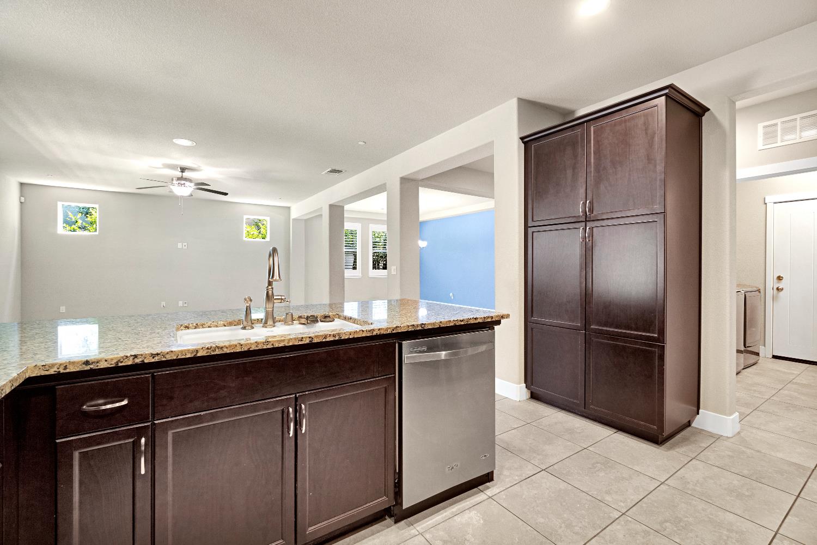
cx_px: 408
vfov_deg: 77.3
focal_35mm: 15
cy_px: 272
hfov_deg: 100.4
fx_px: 340
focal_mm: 10
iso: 320
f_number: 8
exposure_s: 1/5
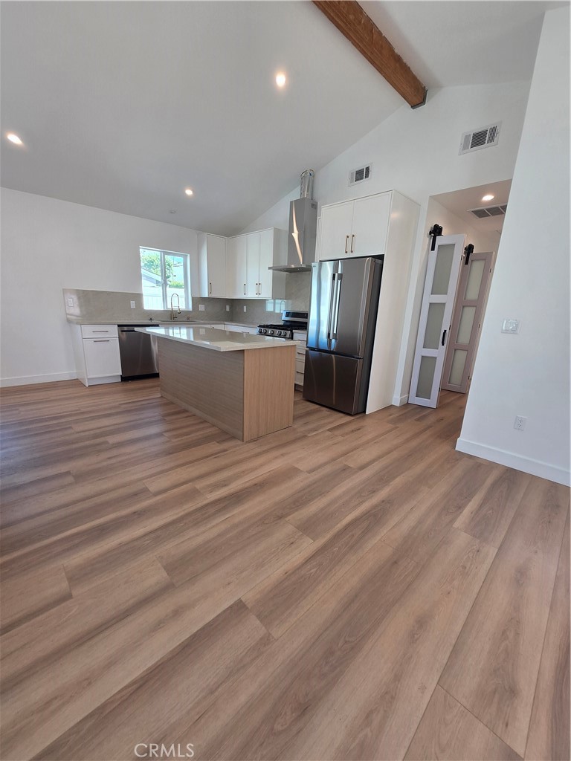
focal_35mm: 13
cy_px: 380
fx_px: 286
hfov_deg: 89.9
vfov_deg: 106.2
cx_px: 286
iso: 40
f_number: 2.2
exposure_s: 1/60
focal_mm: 1.7
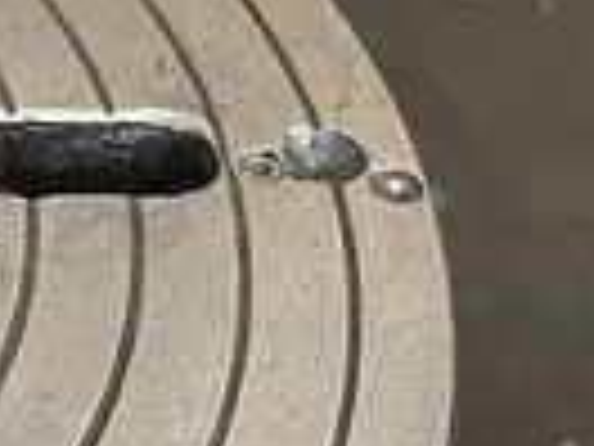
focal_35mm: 126
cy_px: 608
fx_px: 2162
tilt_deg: -53.2
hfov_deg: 13.3
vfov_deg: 11.4
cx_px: -621
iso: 200
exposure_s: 1/60
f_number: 1.6
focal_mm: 5.1
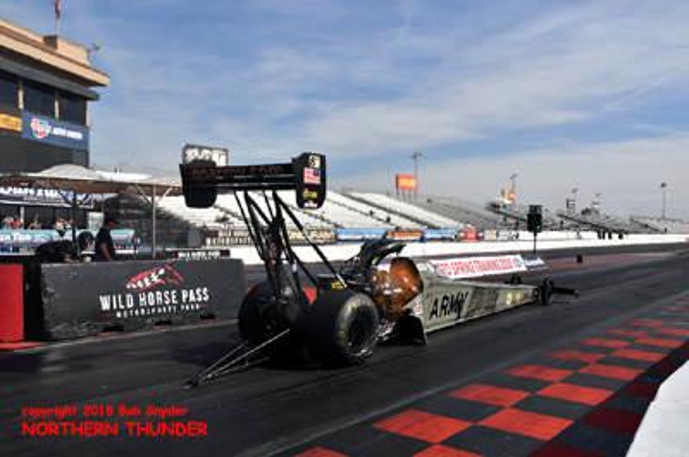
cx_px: 344
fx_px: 630
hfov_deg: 57.3
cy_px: 228
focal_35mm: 33
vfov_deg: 39.8
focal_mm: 22
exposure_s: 1/2000
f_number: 5.6
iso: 160
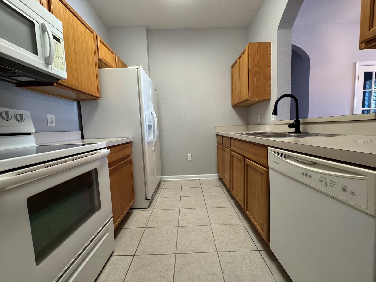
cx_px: 188
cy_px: 141
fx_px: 152
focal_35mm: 14
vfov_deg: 85.7
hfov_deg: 102.1
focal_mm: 2.22
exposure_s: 1/60
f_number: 2.2
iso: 320
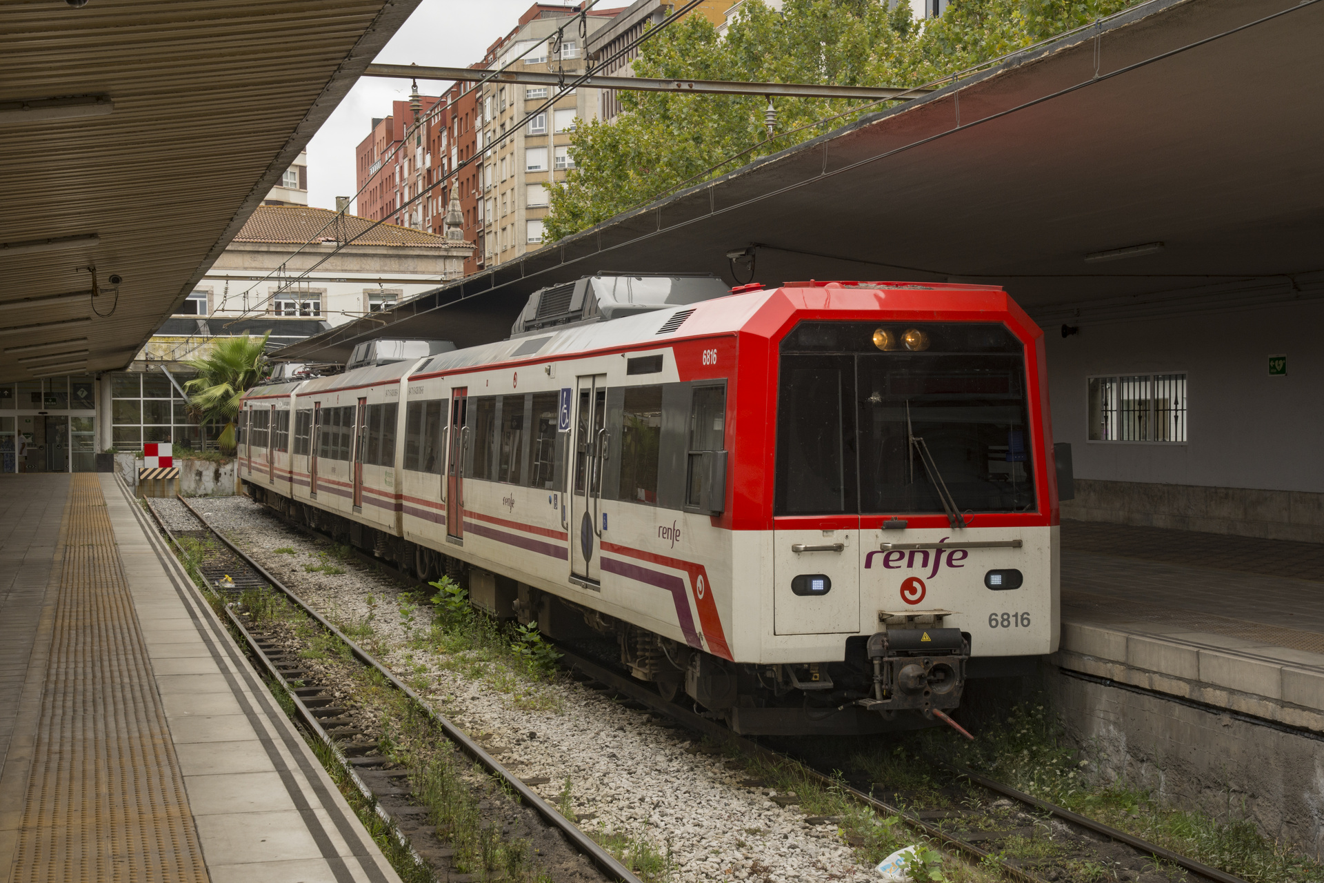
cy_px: 442
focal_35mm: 52
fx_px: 1931
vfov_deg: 25.8
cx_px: 662
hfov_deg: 37.9
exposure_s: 1/250
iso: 200
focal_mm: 35
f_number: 8
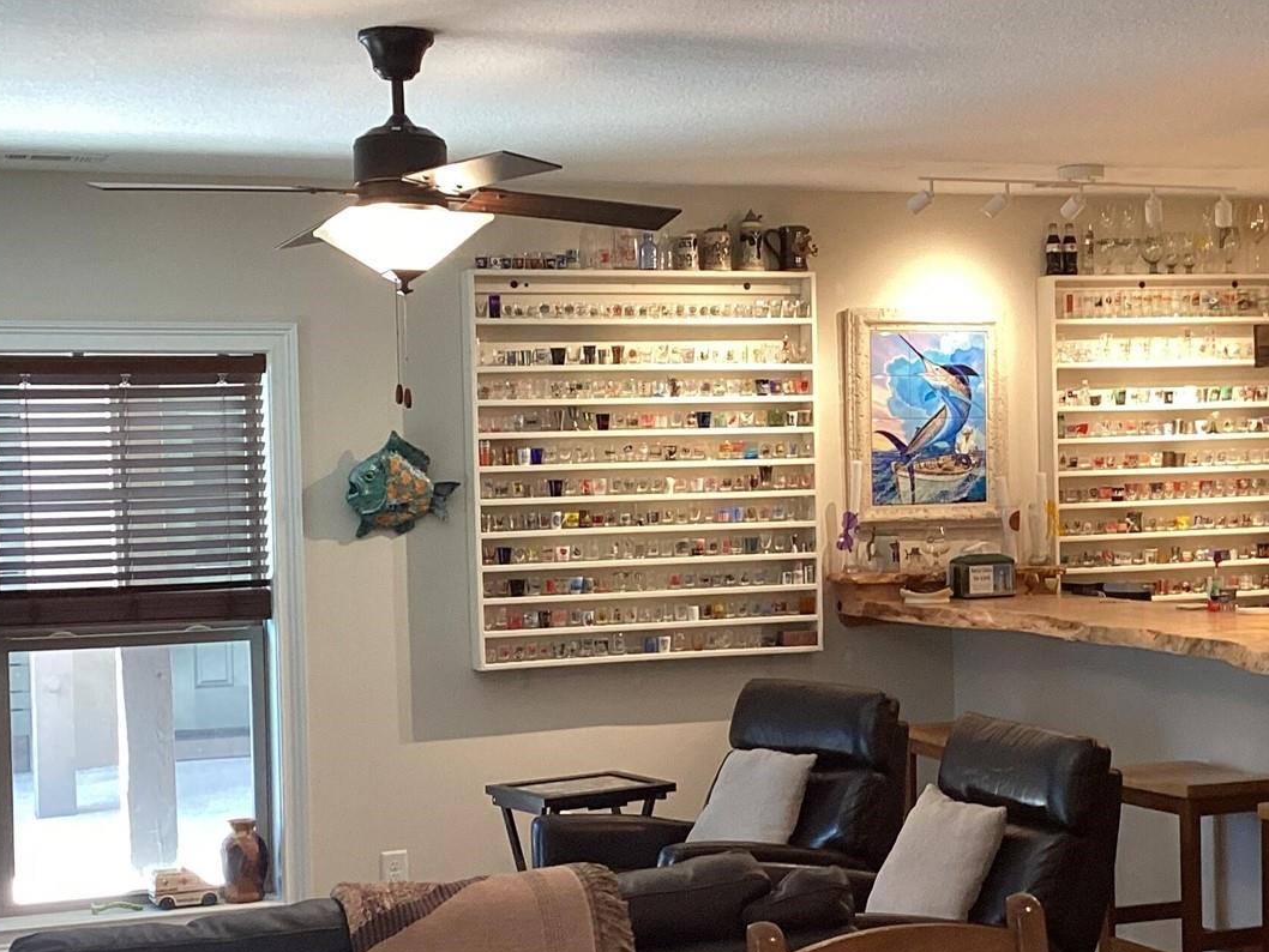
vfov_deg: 24.4
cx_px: 694
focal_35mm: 60
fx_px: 2200
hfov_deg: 32.2
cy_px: 574
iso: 100
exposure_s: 1/50
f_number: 2.4
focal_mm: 3.3
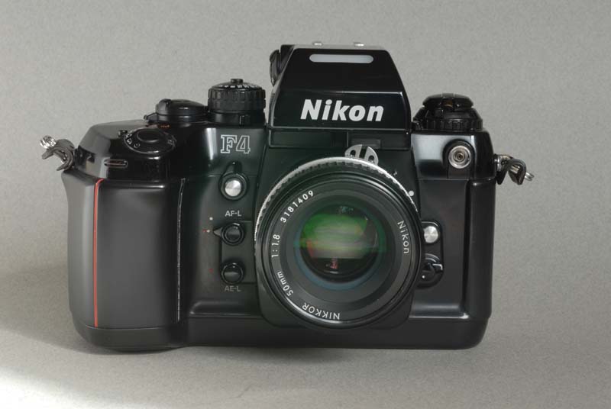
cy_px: 204
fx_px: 714
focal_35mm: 42
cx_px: 306
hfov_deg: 46.3
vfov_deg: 32.0
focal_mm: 28
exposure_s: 1/10
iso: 200
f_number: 16
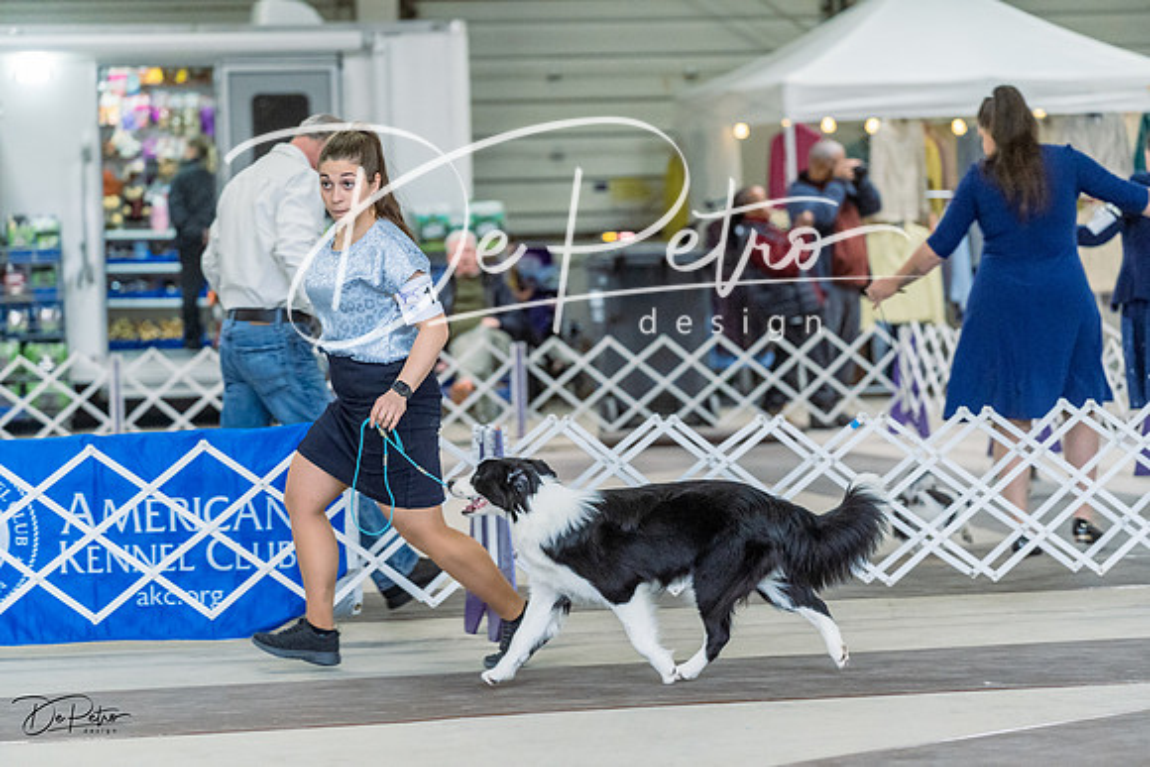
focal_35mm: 135
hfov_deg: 15.2
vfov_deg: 10.2
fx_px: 4313
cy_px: 384
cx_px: 575
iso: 6400
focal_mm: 135
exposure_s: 1/400
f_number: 4
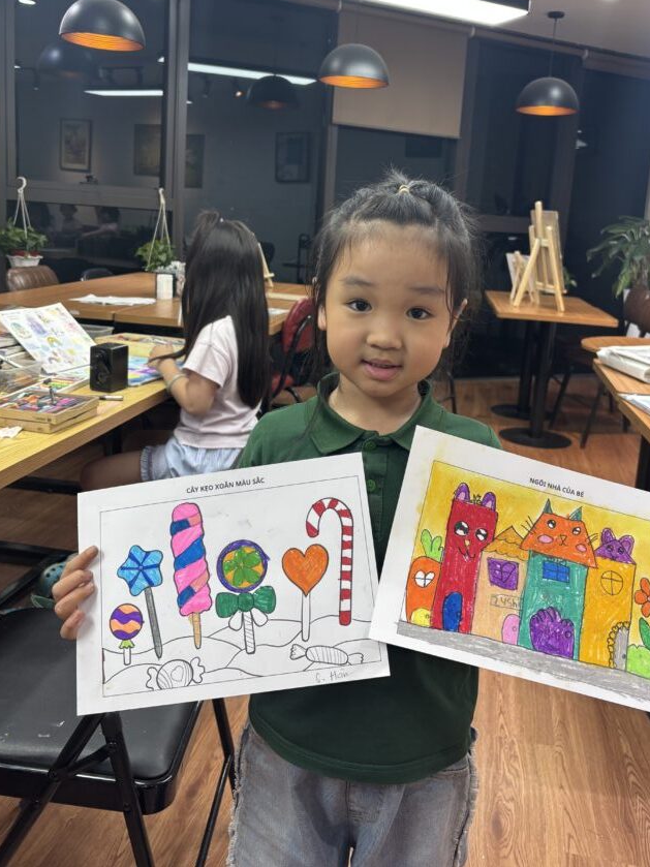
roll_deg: -5.0
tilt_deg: -10.3
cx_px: 345
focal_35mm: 31
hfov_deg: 45.4
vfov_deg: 57.9
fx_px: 776
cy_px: 351
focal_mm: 5.96
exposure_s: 1/100
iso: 100
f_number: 1.6
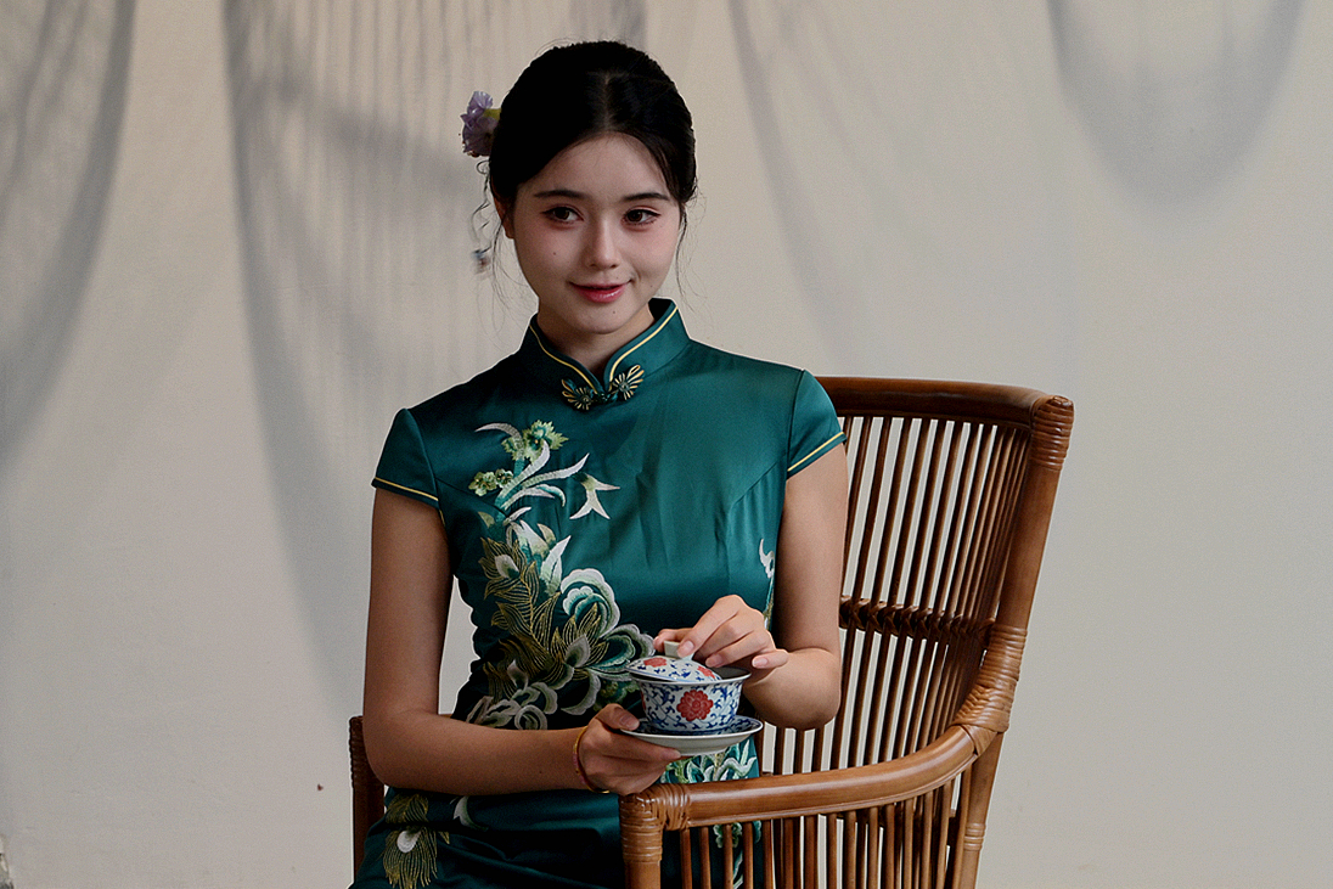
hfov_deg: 17.8
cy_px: 440
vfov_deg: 11.9
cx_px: 663
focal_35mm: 115
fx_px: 4258
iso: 160
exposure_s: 1/15
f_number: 13
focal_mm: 105
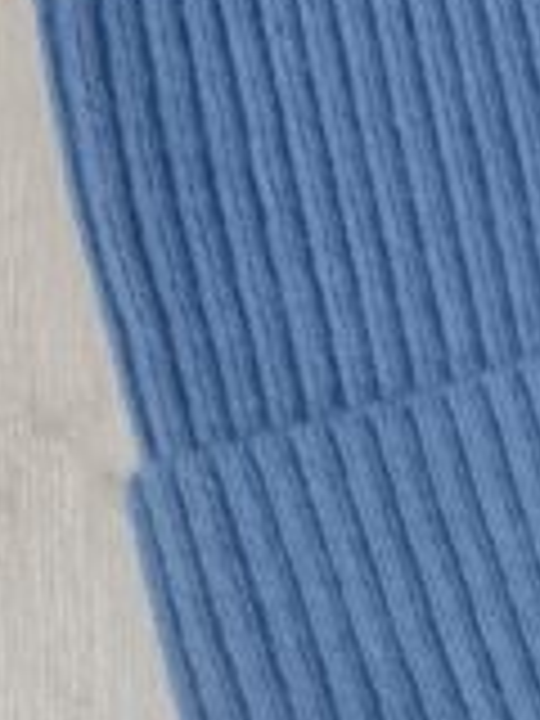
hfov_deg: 8.2
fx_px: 3245
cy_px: 1102
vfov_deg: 12.0
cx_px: 1580
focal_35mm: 156
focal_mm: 7
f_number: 1.8
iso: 200
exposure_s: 1/100
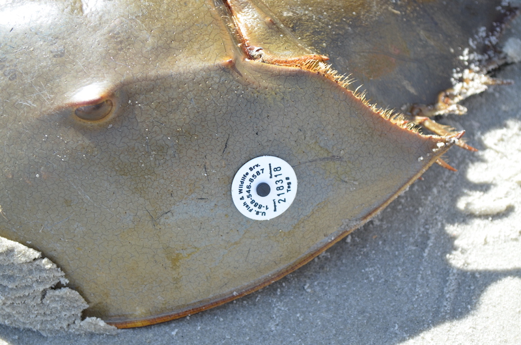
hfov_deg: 24.7
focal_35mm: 82
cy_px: 172
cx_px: 260
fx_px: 1192
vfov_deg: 16.5
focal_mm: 55
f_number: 6.3
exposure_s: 1/160
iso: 200
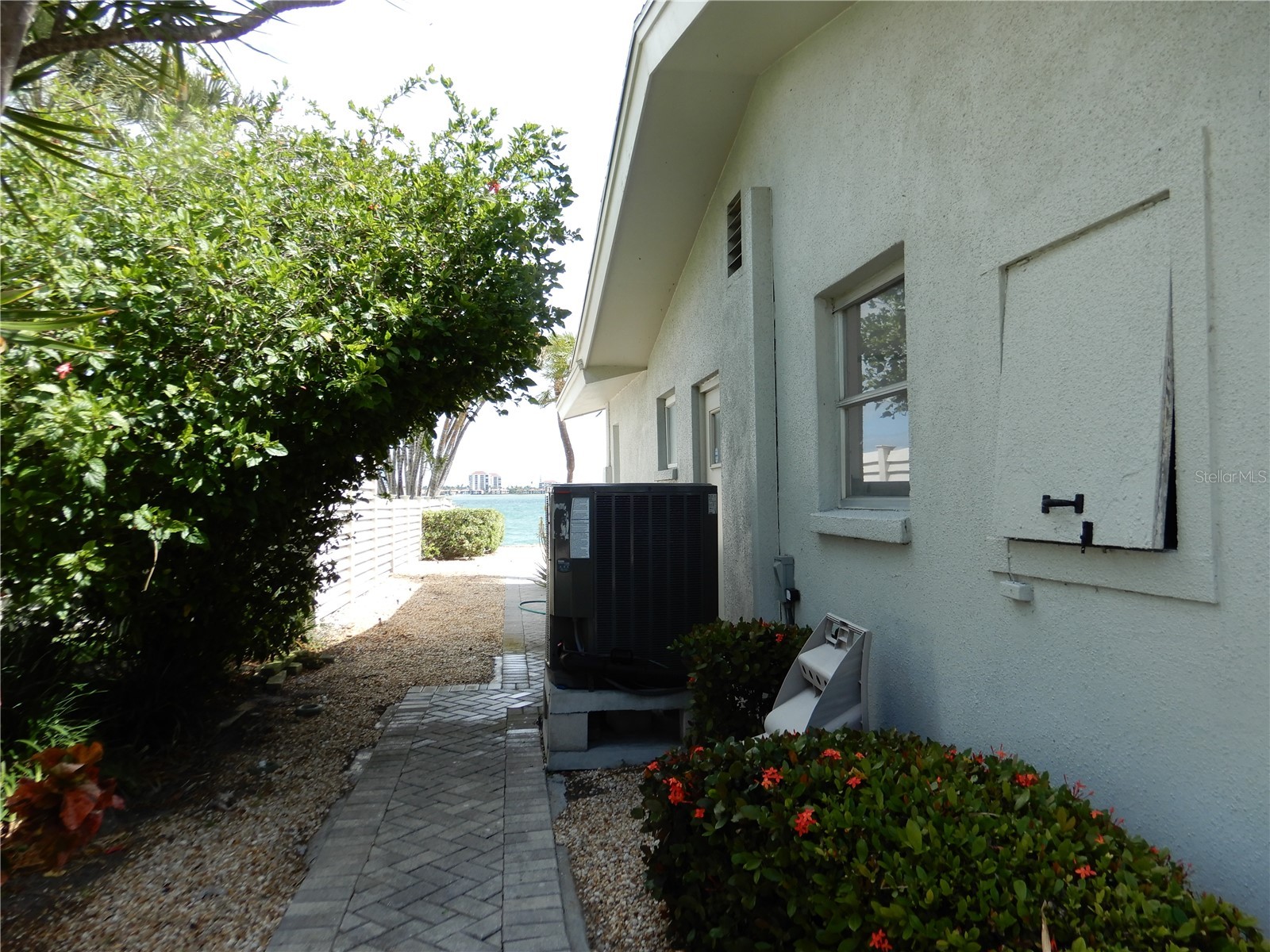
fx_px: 881
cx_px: 635
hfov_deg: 71.6
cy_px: 476
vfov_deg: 56.8
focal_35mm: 24
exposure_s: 1/400
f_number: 3.4
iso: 80
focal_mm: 4.3
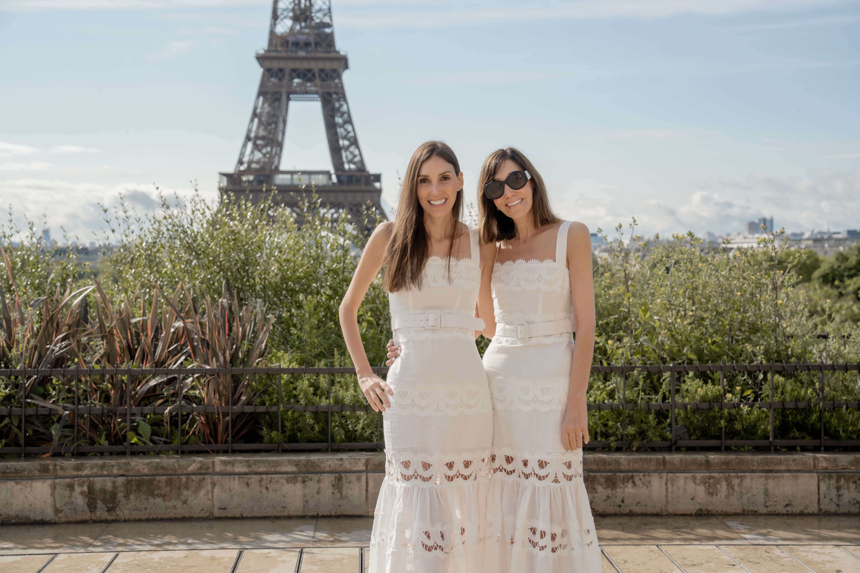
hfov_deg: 36.9
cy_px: 286
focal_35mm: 54
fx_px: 1290
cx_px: 430
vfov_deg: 25.1
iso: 320
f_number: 5
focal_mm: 54
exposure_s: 1/2000
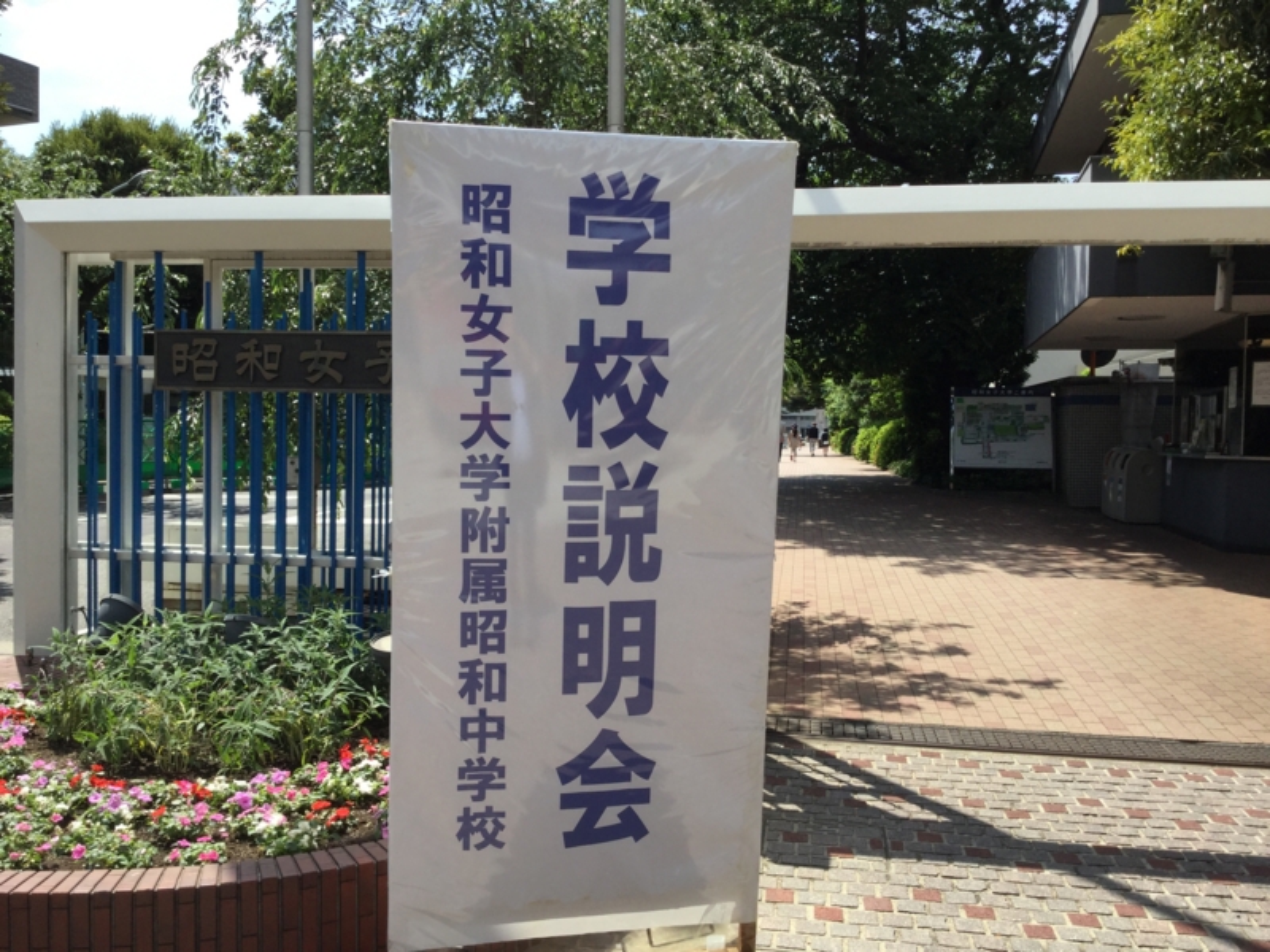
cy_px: 476
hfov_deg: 58.4
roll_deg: -1.4
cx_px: 635
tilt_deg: -3.0
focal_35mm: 31
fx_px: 1137
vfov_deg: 45.4
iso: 25
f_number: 2.4
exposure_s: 1/783
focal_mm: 3.3
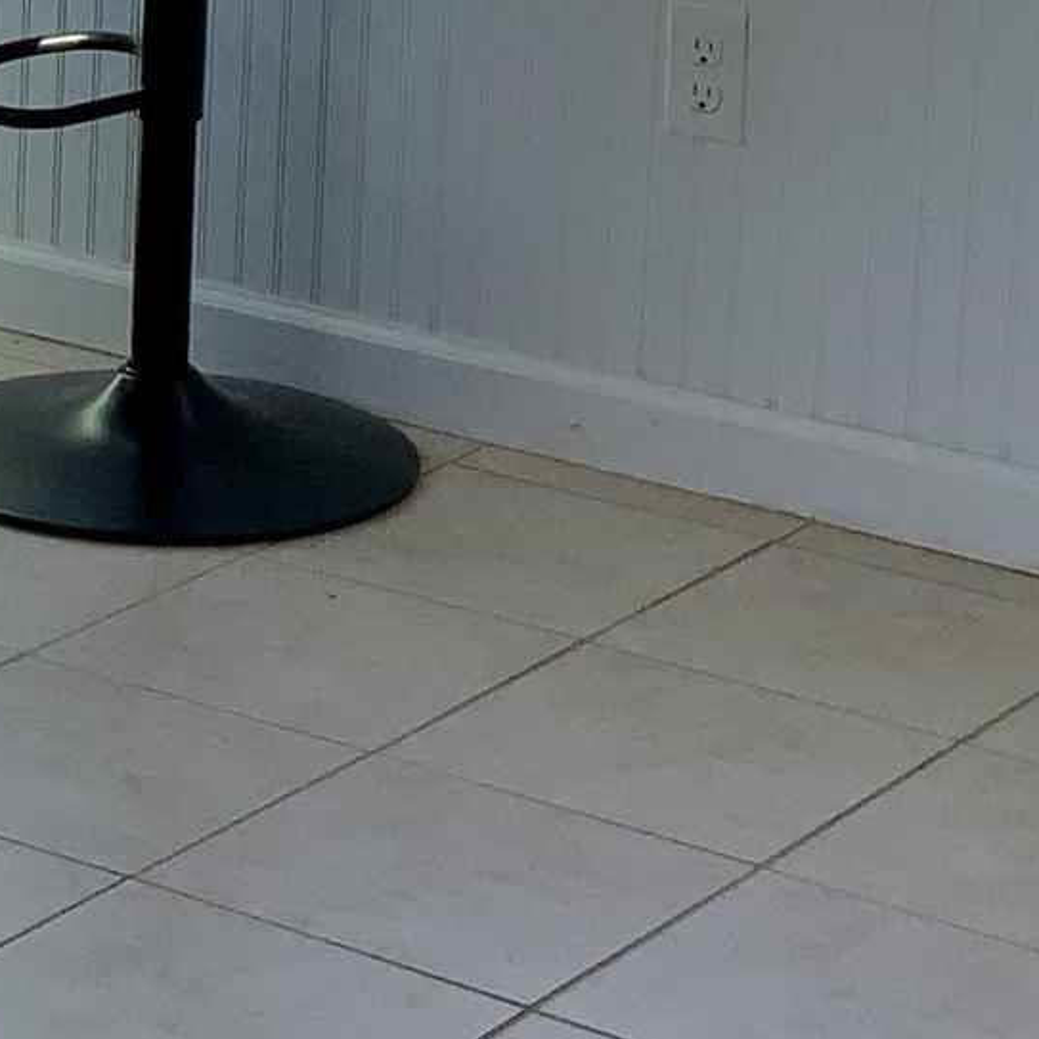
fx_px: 4924
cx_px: -333
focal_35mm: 145
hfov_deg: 11.7
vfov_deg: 11.8
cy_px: -247
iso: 16
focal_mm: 3
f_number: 1.8
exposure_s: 1/292
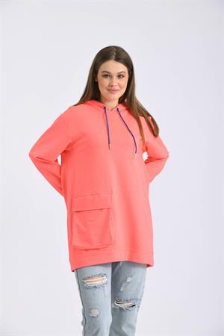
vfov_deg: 15.2
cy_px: 168
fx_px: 1260
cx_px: 112
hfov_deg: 10.2
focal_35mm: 135
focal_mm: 135
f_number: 9
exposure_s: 1/160
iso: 100
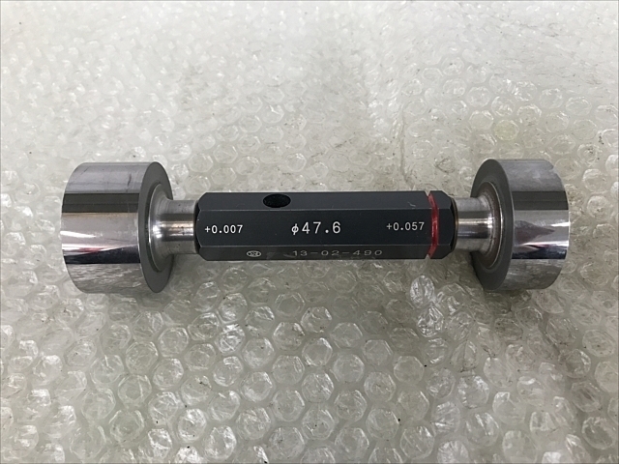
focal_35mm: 28
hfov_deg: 63.4
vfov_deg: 49.7
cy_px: 232
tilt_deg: -53.4
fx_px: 501
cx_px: 310
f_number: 1.8
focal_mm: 3.99
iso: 25
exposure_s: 1/40
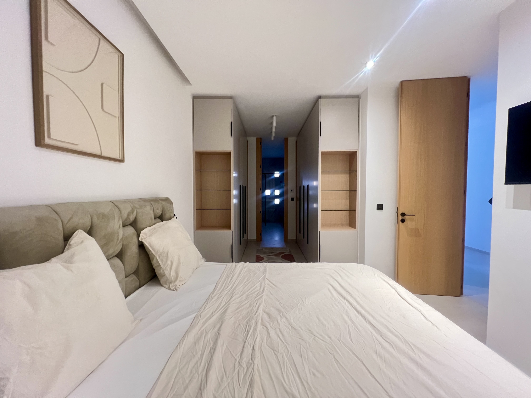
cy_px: 199
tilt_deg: -3.0
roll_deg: +0.1
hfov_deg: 106.2
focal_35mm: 13
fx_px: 199
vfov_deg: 89.9
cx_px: 266
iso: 400
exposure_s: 1/50
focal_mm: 1.57
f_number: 1.8
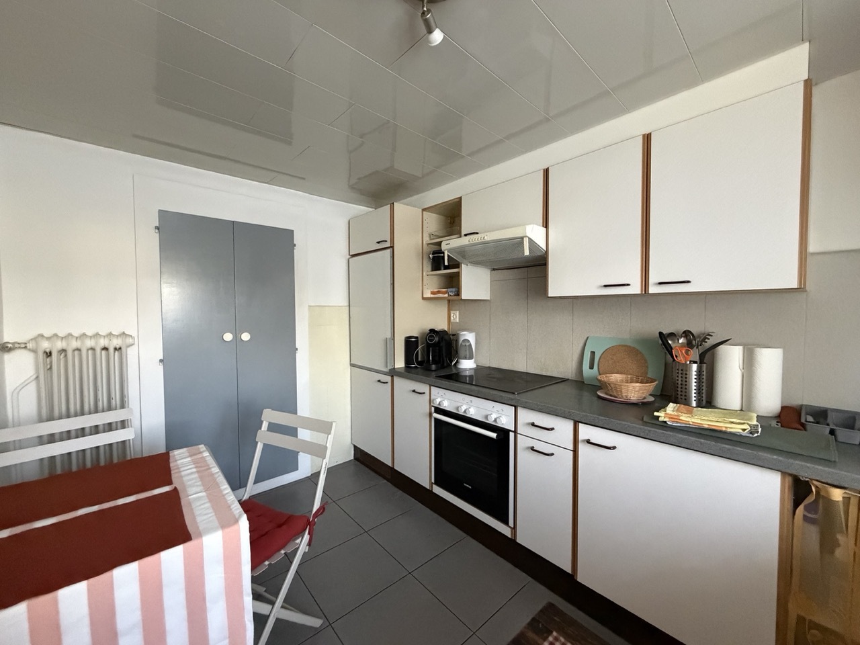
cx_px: 430
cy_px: 322
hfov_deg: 102.1
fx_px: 348
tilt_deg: -2.0
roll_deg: +0.6
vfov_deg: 85.7
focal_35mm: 14
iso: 800
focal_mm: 2.22
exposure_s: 1/60
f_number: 2.2
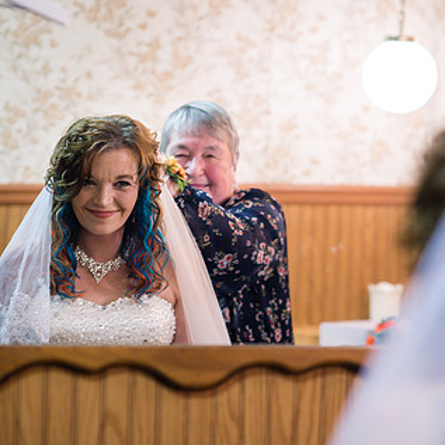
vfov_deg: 13.2
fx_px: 1920
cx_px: 317
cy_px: 208
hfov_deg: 13.2
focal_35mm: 132
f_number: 2.5
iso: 1000
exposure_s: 1/125
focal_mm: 85
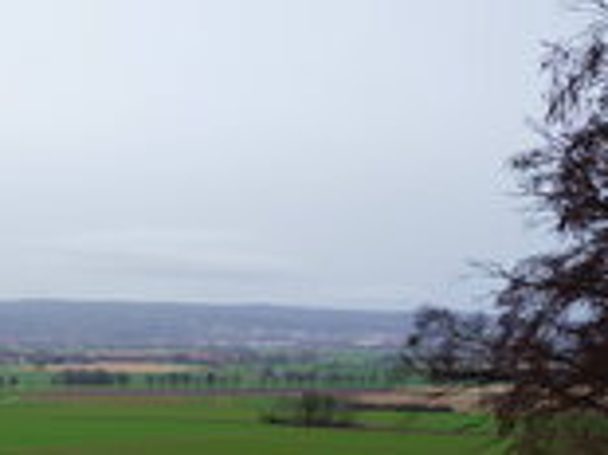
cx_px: -75
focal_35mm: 87
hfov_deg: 21.3
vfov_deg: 16.9
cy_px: 335
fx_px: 1527
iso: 100
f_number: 4
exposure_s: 1/500
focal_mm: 35
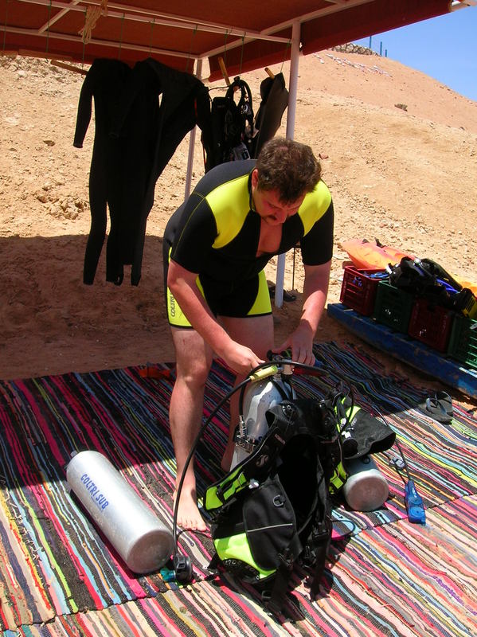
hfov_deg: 41.8
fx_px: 625
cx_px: 238
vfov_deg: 54.0
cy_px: 318
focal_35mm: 34
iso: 50
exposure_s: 1/328
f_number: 4.9
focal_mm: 5.7
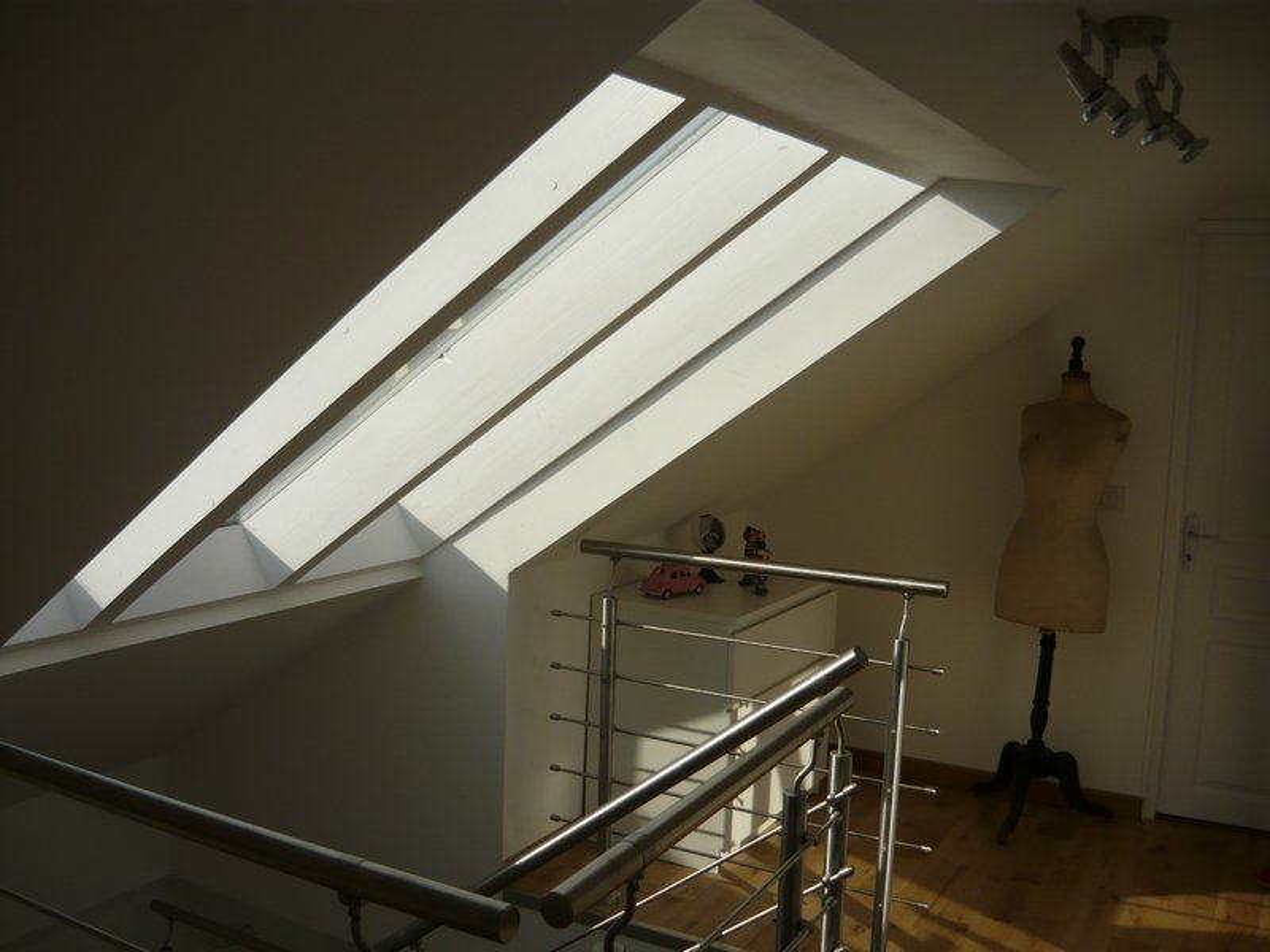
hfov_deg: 55.4
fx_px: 1211
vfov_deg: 42.9
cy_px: 476
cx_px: 635
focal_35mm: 33
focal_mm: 5.5
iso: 100
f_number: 2.8
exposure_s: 1/800
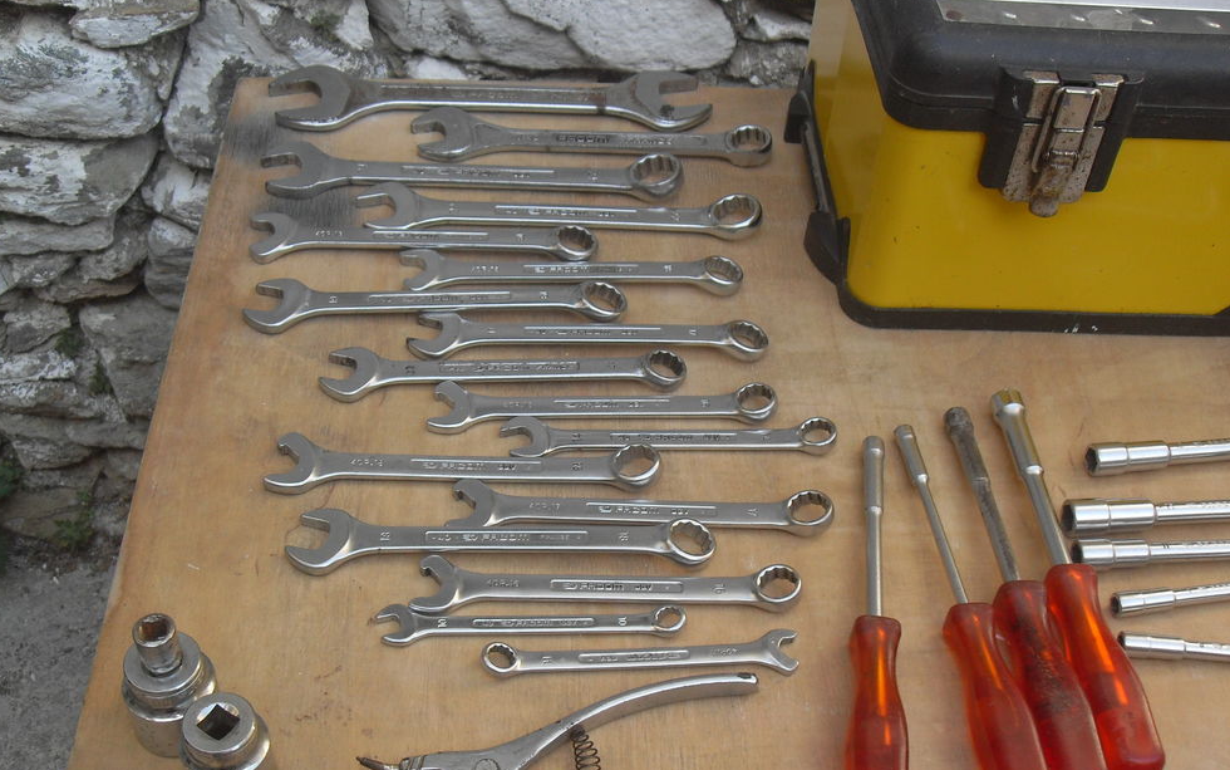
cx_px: 615
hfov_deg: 49.3
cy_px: 465
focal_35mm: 40
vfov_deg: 31.9
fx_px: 1341
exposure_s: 1/125
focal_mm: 6.3
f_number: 2.8
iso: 80
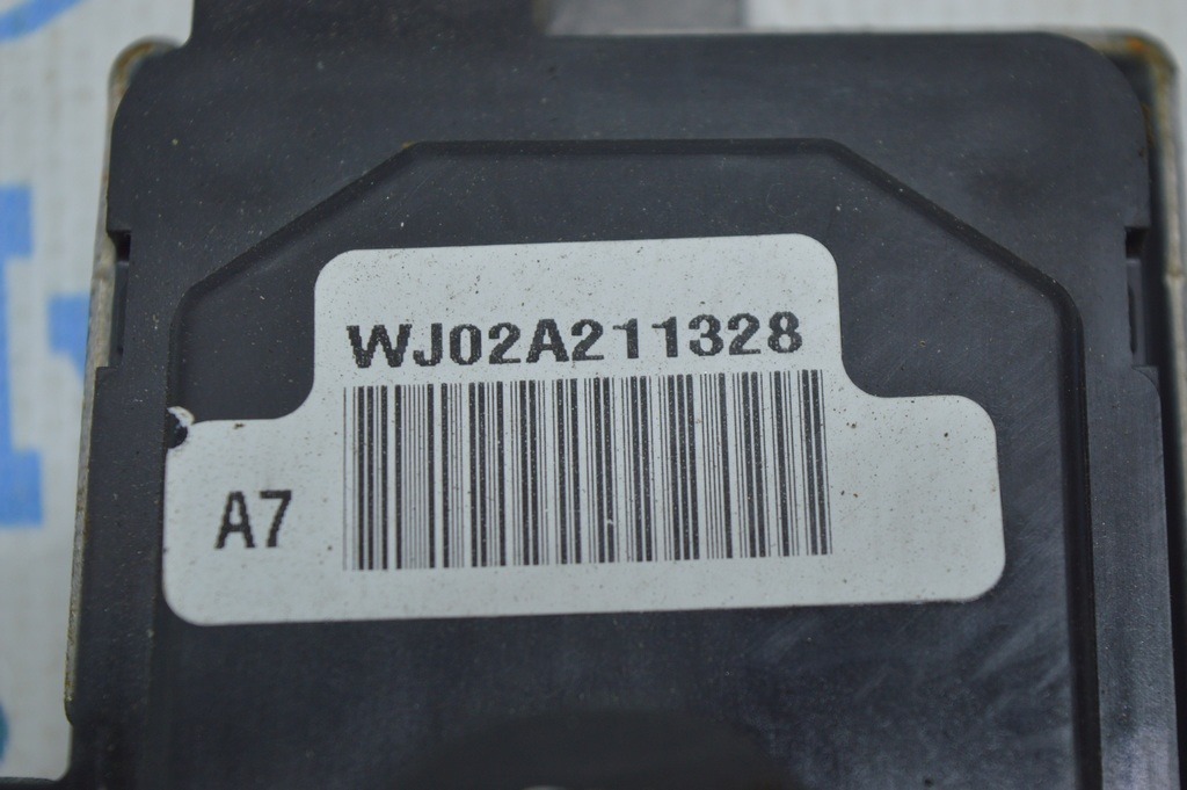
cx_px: 594
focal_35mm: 82
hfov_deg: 24.6
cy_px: 395
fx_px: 2718
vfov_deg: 16.5
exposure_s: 1/60
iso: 400
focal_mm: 55
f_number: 5.6
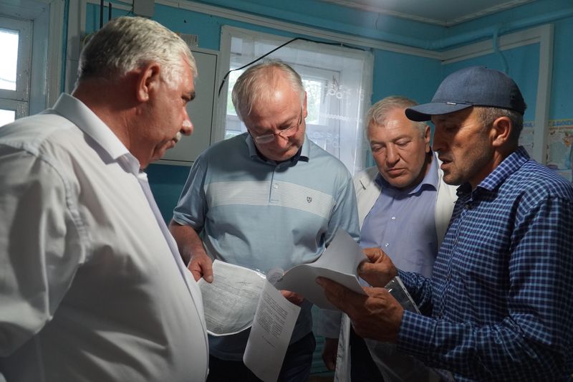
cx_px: 286
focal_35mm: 30
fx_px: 477
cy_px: 191
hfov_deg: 61.9
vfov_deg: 43.6
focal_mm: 20
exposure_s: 1/160
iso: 2500
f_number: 4
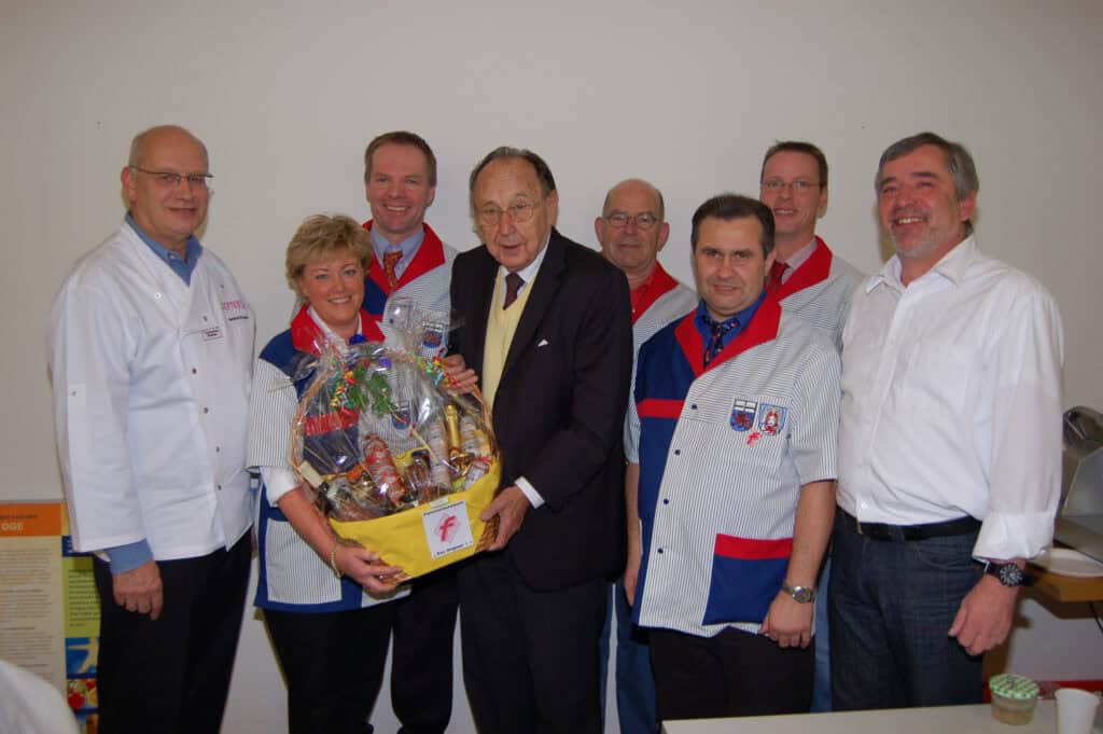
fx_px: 1010
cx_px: 552
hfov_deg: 57.3
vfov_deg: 39.9
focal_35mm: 33
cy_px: 367
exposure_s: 1/60
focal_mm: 22
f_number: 4
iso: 400
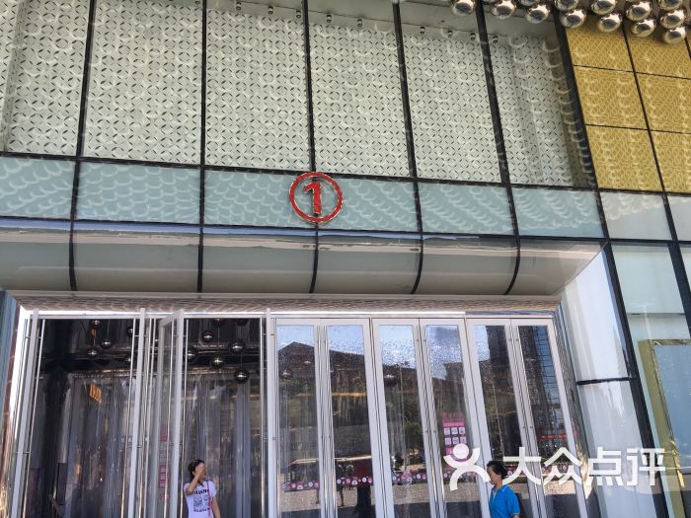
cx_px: 346
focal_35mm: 29
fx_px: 579
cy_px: 259
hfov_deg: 61.7
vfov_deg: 48.2
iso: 25
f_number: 2.2
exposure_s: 1/281
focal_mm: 4.15
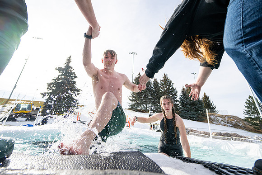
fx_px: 125
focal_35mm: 17
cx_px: 130
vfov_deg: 68.8
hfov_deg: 92.5
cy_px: 67
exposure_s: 1/3200
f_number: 4
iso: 250
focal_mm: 14
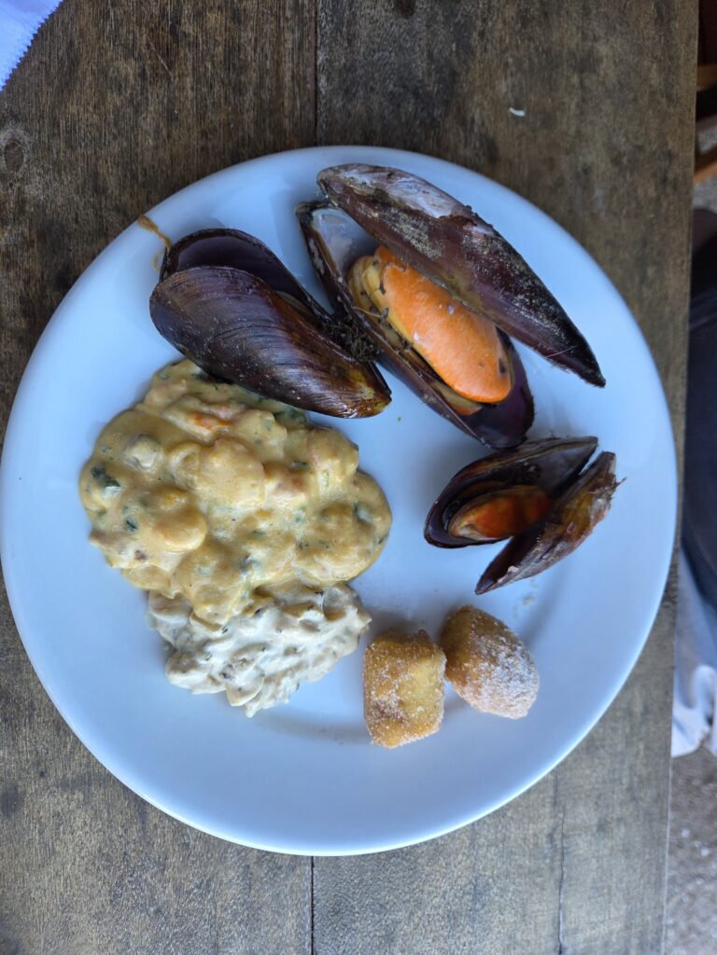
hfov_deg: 58.9
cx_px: 358
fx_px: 635
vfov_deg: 73.9
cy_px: 478
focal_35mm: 23
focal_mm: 5.4
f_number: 1.8
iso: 64
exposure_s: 1/180
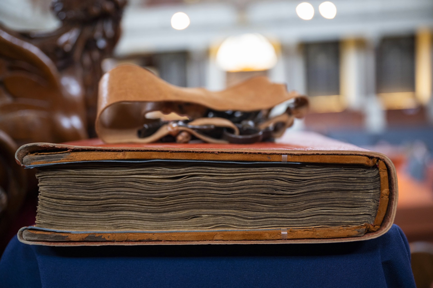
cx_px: 216
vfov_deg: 35.0
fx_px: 457
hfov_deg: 50.7
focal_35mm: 38
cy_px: 144
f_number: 2.8
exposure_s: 1/125
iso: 1800
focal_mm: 38
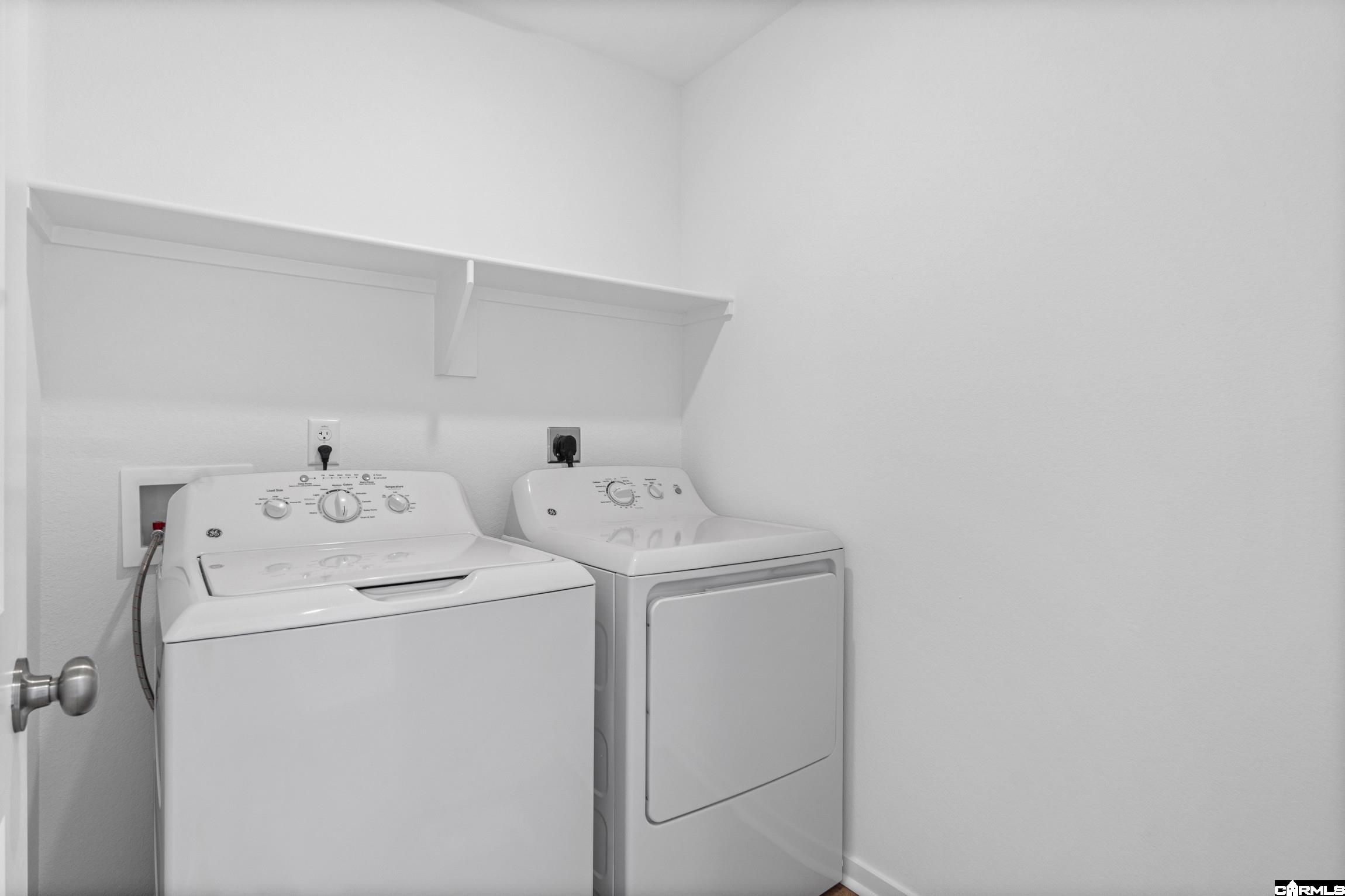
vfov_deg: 67.4
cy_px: 448
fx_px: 672
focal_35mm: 18
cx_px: 672
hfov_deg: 90.0
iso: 250
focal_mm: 12
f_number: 9
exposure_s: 1/3
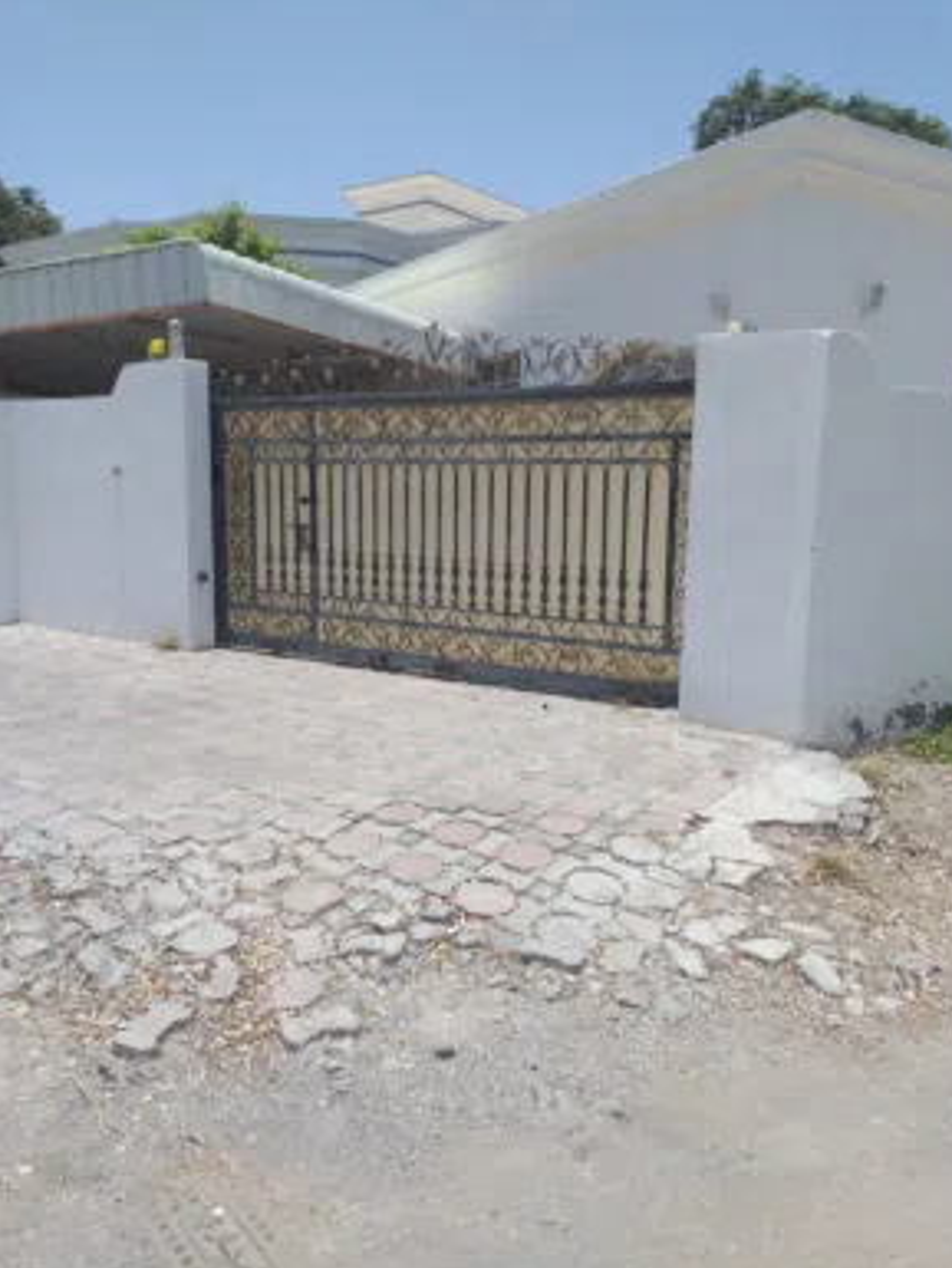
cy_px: 622
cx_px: 488
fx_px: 990
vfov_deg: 65.3
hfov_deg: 51.4
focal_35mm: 27
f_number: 1.9
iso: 40
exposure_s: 1/1751
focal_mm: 3.6
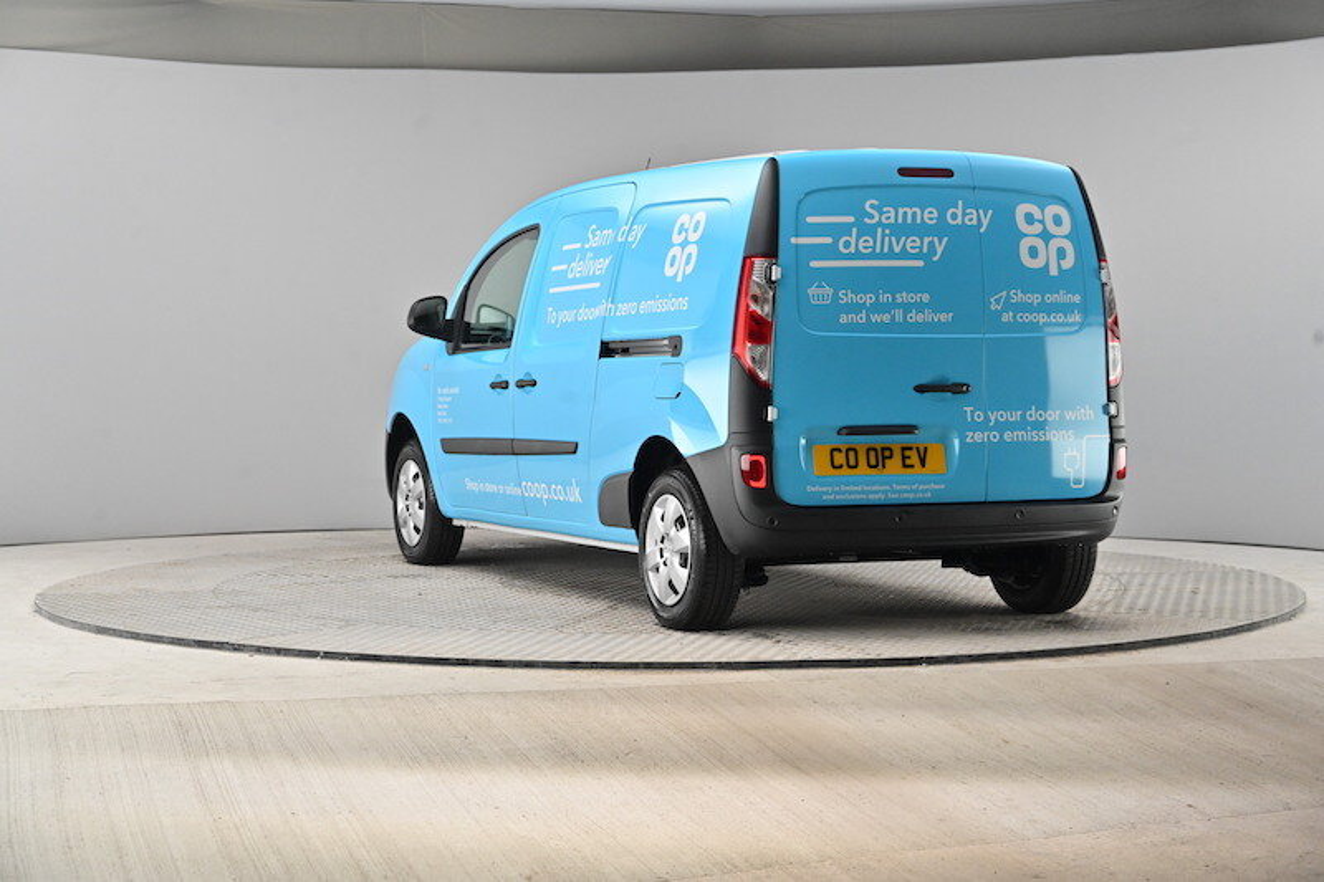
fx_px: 2463
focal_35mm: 67
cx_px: 662
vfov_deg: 20.3
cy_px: 441
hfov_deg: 30.1
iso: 3200
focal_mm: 67
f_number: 7.1
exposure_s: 1/80
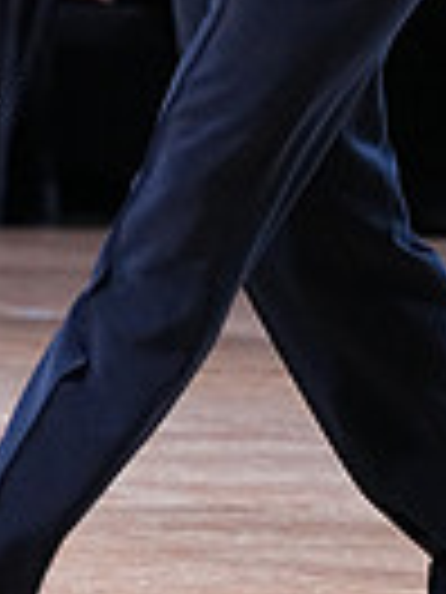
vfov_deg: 3.5
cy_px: -369
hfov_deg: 2.6
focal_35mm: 562
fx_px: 9655
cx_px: 142
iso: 2500
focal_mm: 133
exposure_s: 1/400
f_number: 4
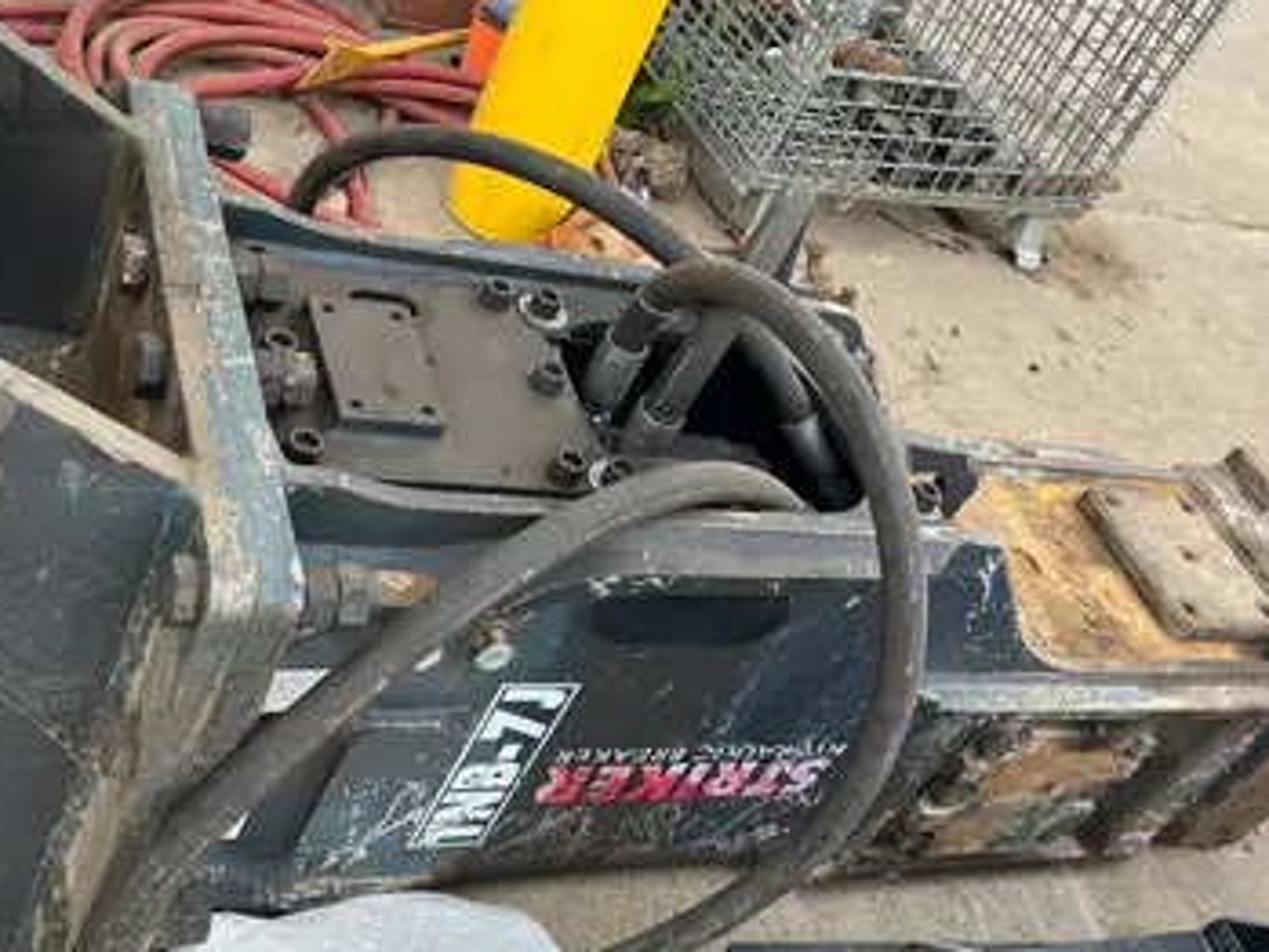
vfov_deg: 35.1
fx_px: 1504
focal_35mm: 41
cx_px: 567
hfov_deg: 45.7
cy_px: 423
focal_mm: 5.1
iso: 50
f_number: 1.6
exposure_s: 1/358
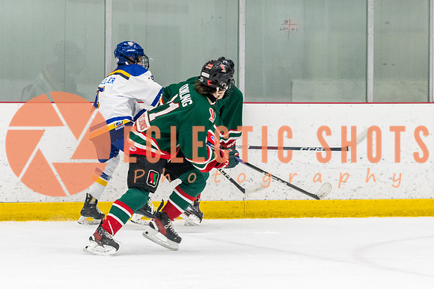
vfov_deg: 5.1
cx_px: 210
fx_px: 3240
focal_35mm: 269
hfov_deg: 7.7
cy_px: 175
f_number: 2.8
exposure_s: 1/800
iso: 3200
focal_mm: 130
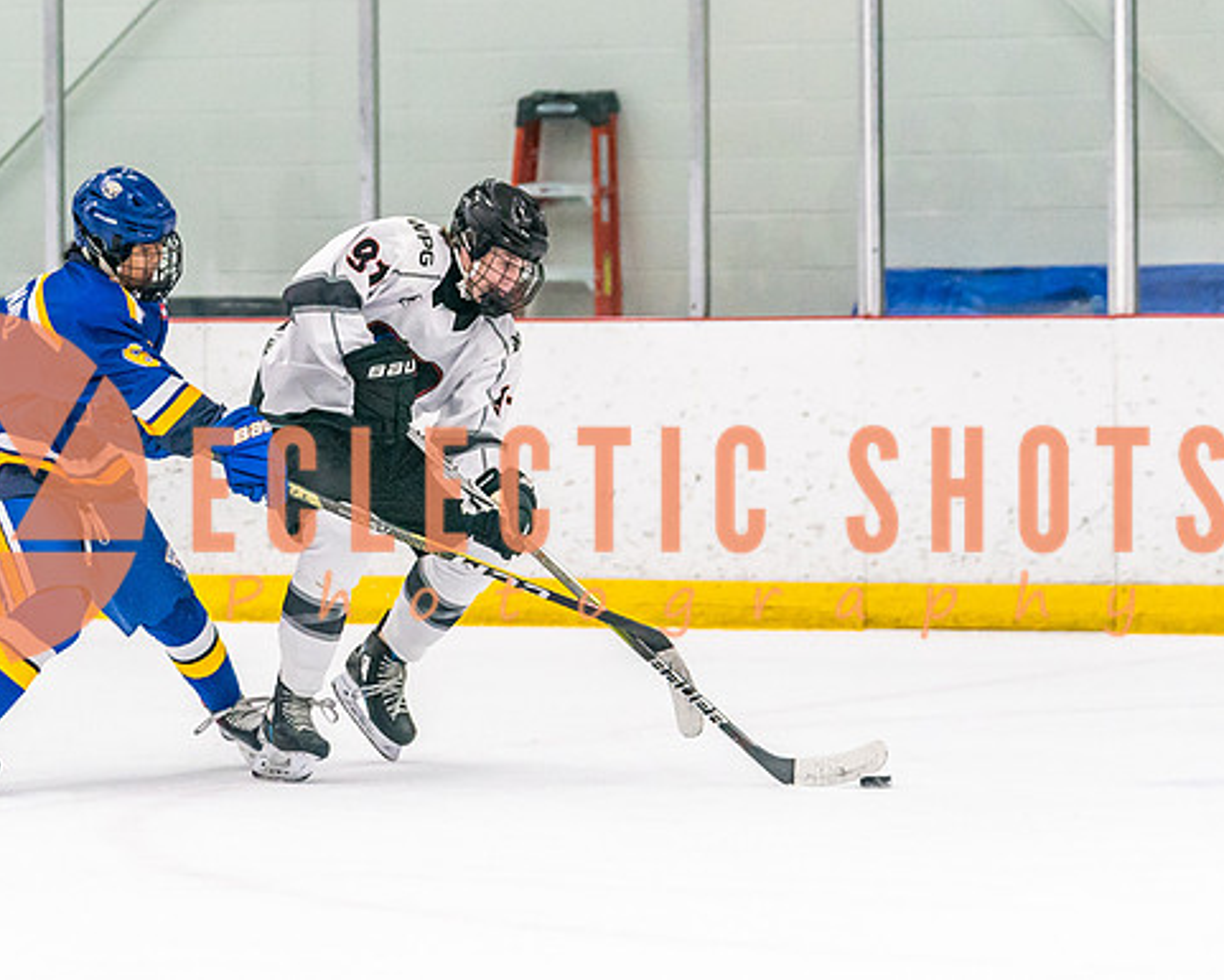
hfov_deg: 8.5
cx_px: 385
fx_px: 8189
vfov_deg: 6.8
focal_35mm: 226
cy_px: 398
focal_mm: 113
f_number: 2.8
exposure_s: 1/1250
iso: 3200
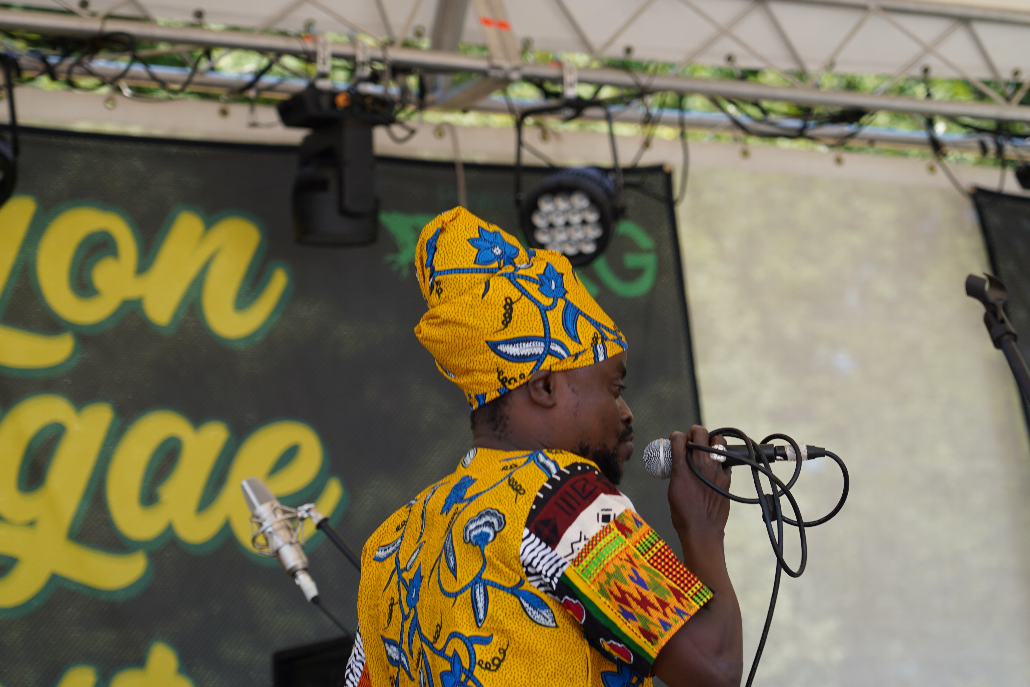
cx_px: 527
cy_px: 343
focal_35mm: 132
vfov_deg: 10.4
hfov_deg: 15.5
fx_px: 3776
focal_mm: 105
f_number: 4.5
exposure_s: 1/250
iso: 100
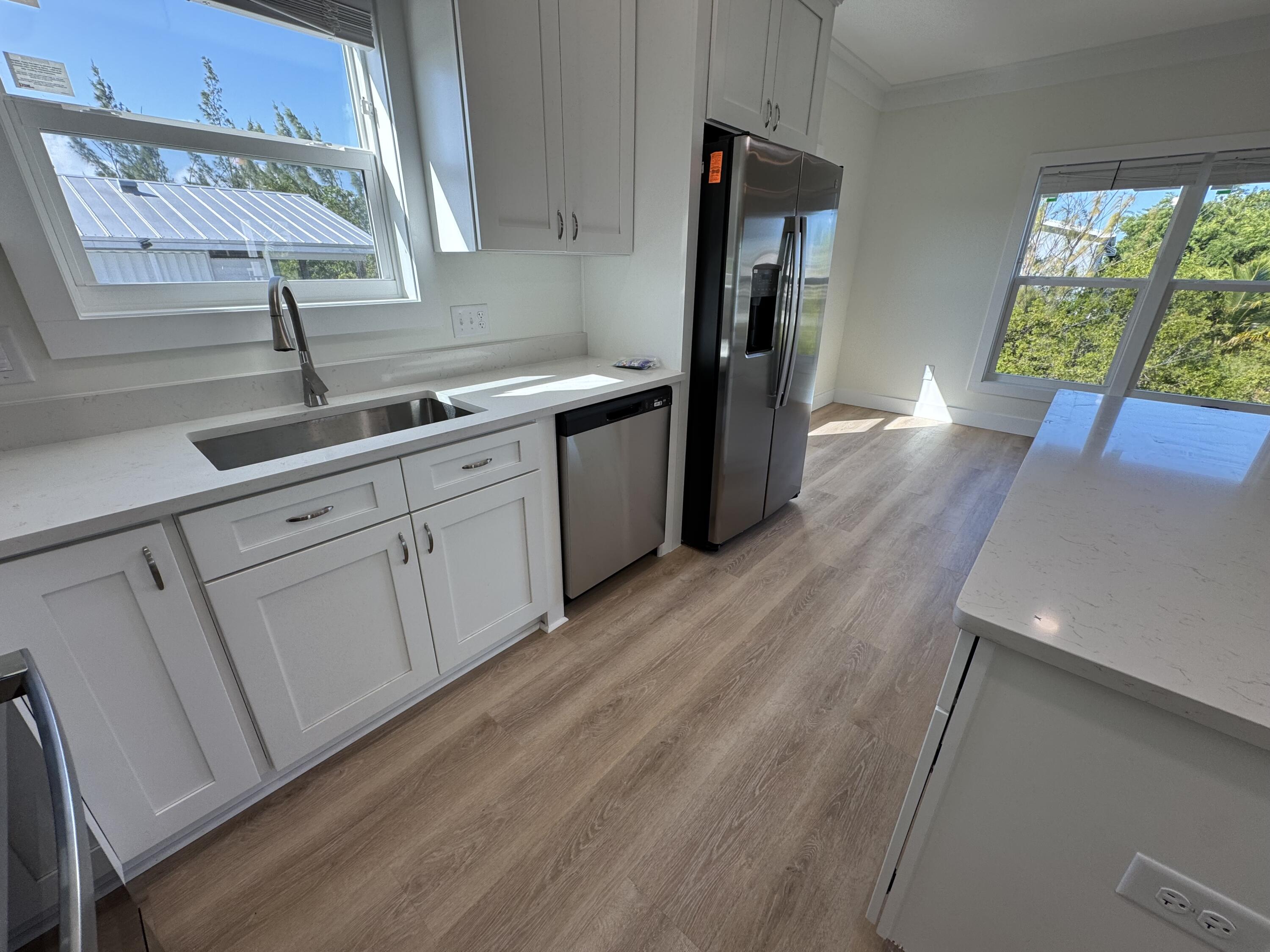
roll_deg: +0.0
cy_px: 476
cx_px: 635
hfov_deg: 102.1
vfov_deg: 85.7
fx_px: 514
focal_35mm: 14
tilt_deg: -22.6
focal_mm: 2.22
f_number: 2.2
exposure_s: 1/120
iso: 50
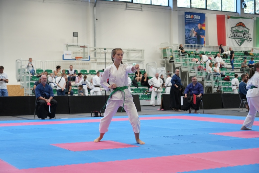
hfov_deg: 32.9
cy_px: 86
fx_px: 439
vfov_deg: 22.3
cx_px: 130
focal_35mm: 61
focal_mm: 61
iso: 1250
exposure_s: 1/250
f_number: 4
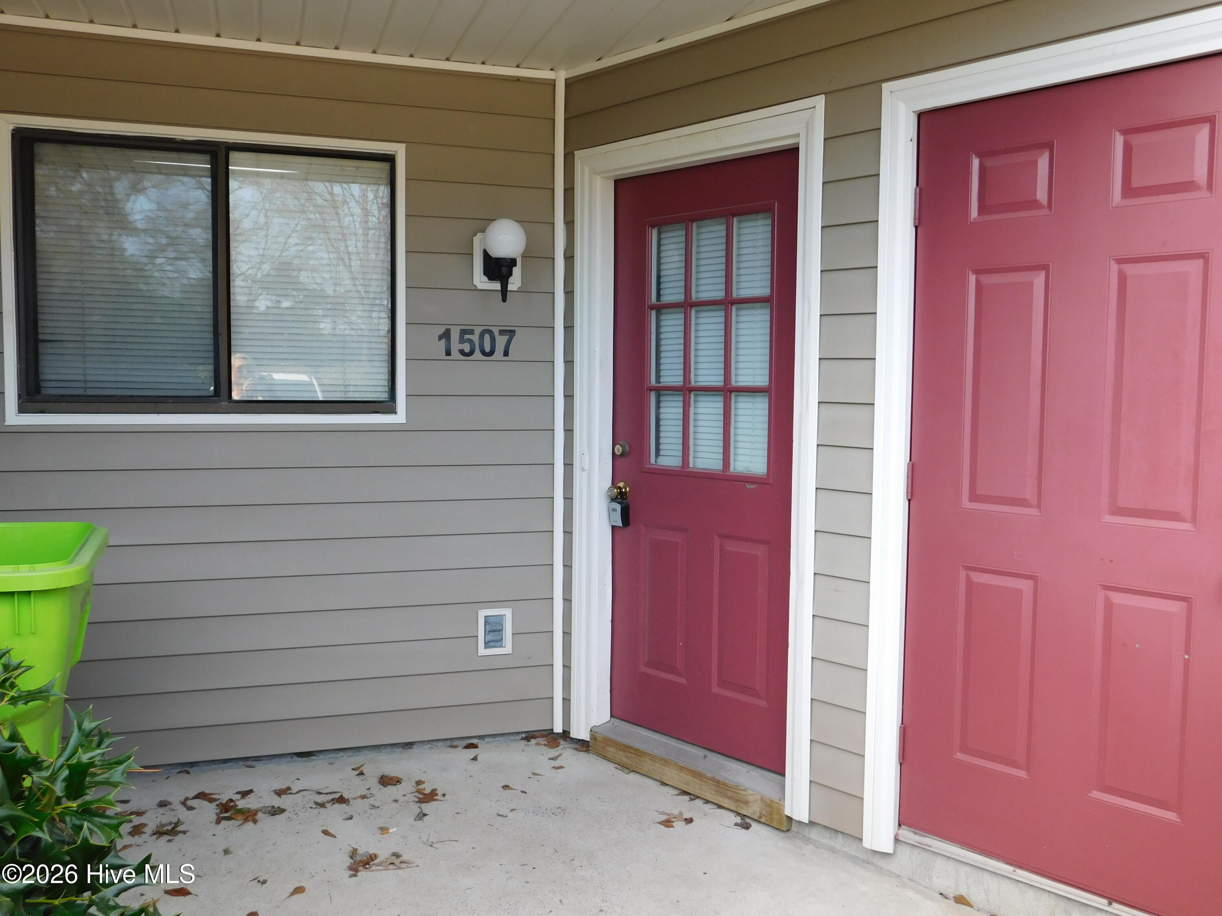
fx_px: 1059
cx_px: 611
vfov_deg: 46.8
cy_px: 458
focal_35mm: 30
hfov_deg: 60.0
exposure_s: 1/160
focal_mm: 5.3
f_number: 3.2
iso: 125
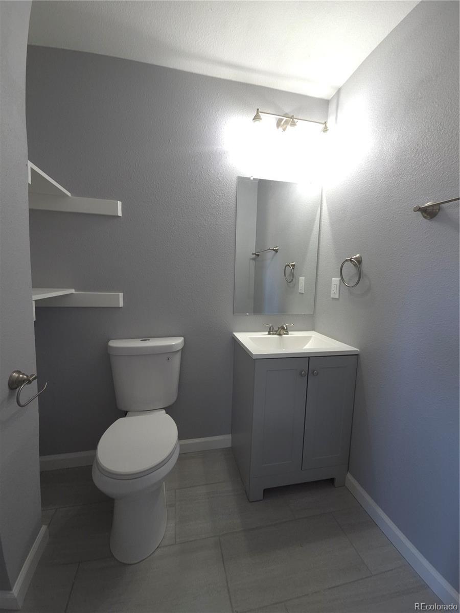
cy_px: 306
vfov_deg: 106.2
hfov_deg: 89.9
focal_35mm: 13
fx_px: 230
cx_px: 230
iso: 100
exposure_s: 1/30
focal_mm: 2.2
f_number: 2.2
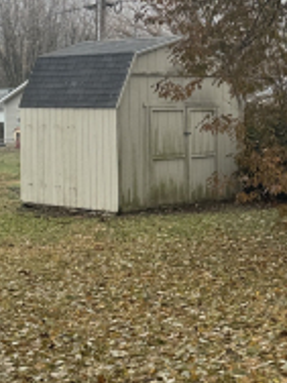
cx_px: 295
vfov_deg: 23.0
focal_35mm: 85
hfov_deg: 16.9
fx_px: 940
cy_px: 150
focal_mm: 6.76
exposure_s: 1/577
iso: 80
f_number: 1.78
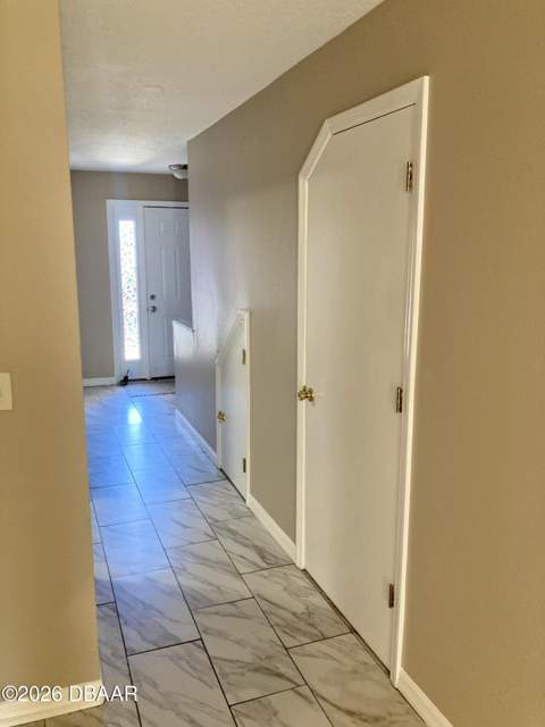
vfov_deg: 63.4
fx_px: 588
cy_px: 364
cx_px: 272
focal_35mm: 28
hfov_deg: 49.7
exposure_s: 1/60
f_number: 1.8
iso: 320
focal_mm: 3.99
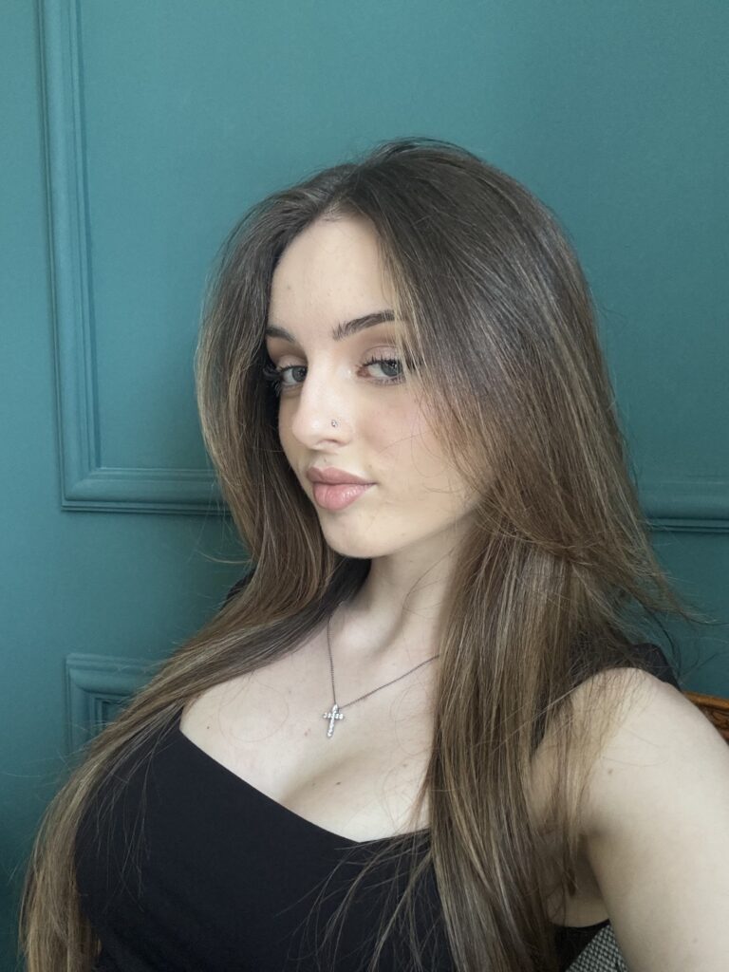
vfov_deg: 60.0
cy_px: 486
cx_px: 364
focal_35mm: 30
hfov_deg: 46.8
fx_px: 842
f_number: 1.9
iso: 250
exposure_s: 1/60
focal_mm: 2.69
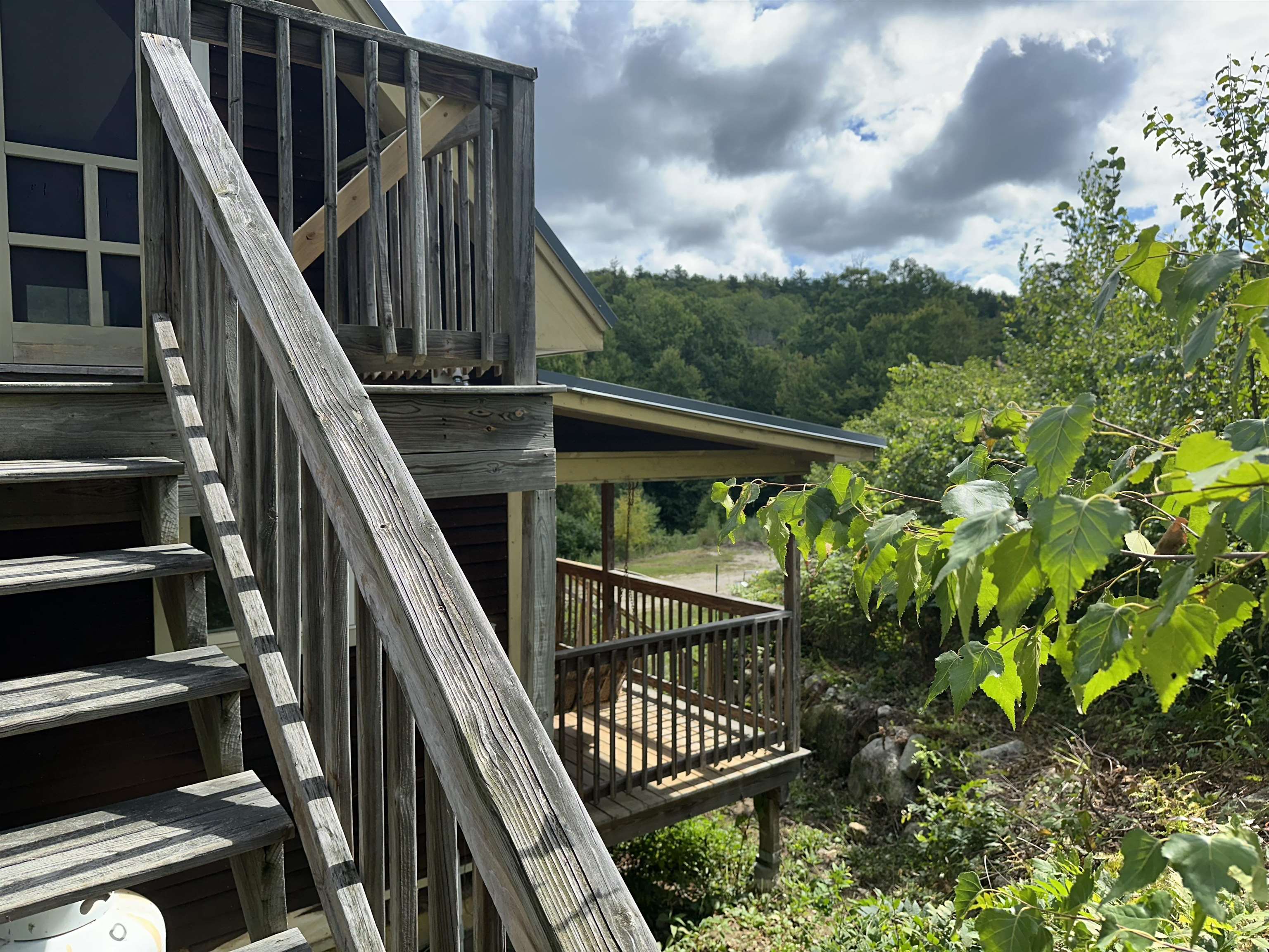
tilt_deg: -3.2
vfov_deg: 56.8
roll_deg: +0.2
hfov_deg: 71.6
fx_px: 880
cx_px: 634
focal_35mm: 24
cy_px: 476
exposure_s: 1/2353
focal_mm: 6.86
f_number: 1.78
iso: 80
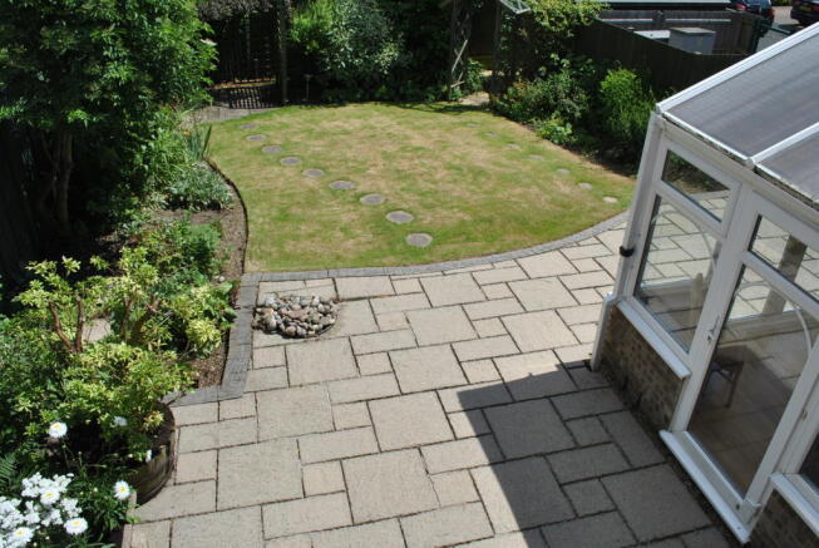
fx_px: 615
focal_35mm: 27
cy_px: 274
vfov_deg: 48.0
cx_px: 410
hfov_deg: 67.3
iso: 100
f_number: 8
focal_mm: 18
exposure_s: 1/250
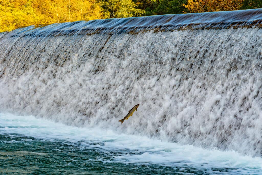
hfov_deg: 21.9
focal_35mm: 93
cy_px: 88
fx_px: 677
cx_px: 131
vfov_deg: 14.7
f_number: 8
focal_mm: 62
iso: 200
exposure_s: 1/125
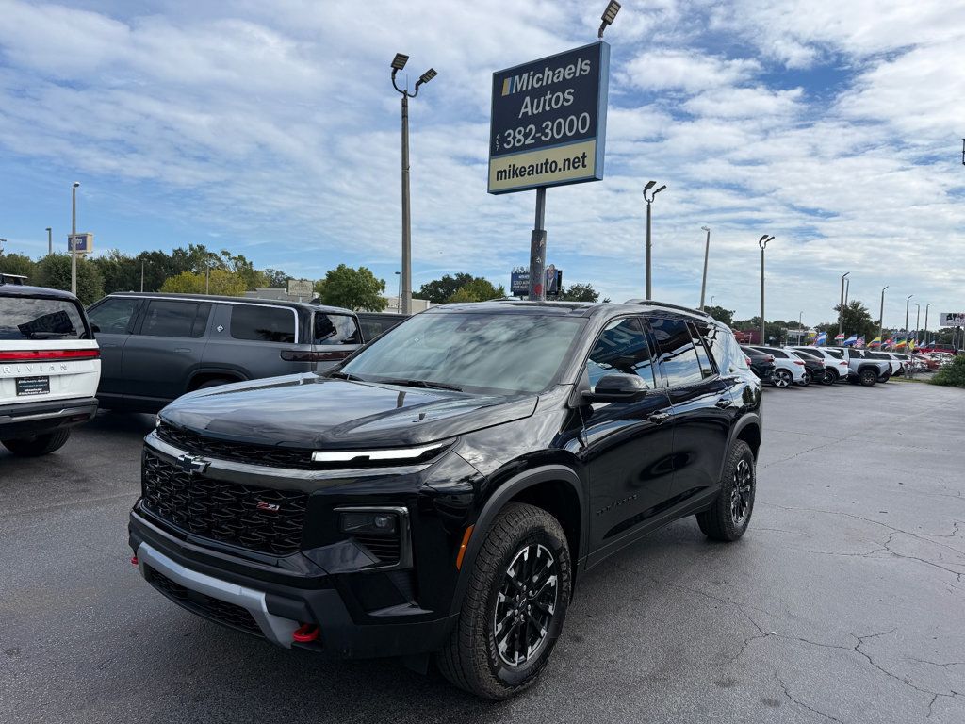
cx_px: 482
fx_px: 669
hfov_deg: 71.6
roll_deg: -2.3
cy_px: 362
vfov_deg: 56.8
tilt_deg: -1.8
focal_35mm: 24
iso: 80
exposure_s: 1/5714
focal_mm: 6.76
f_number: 1.78
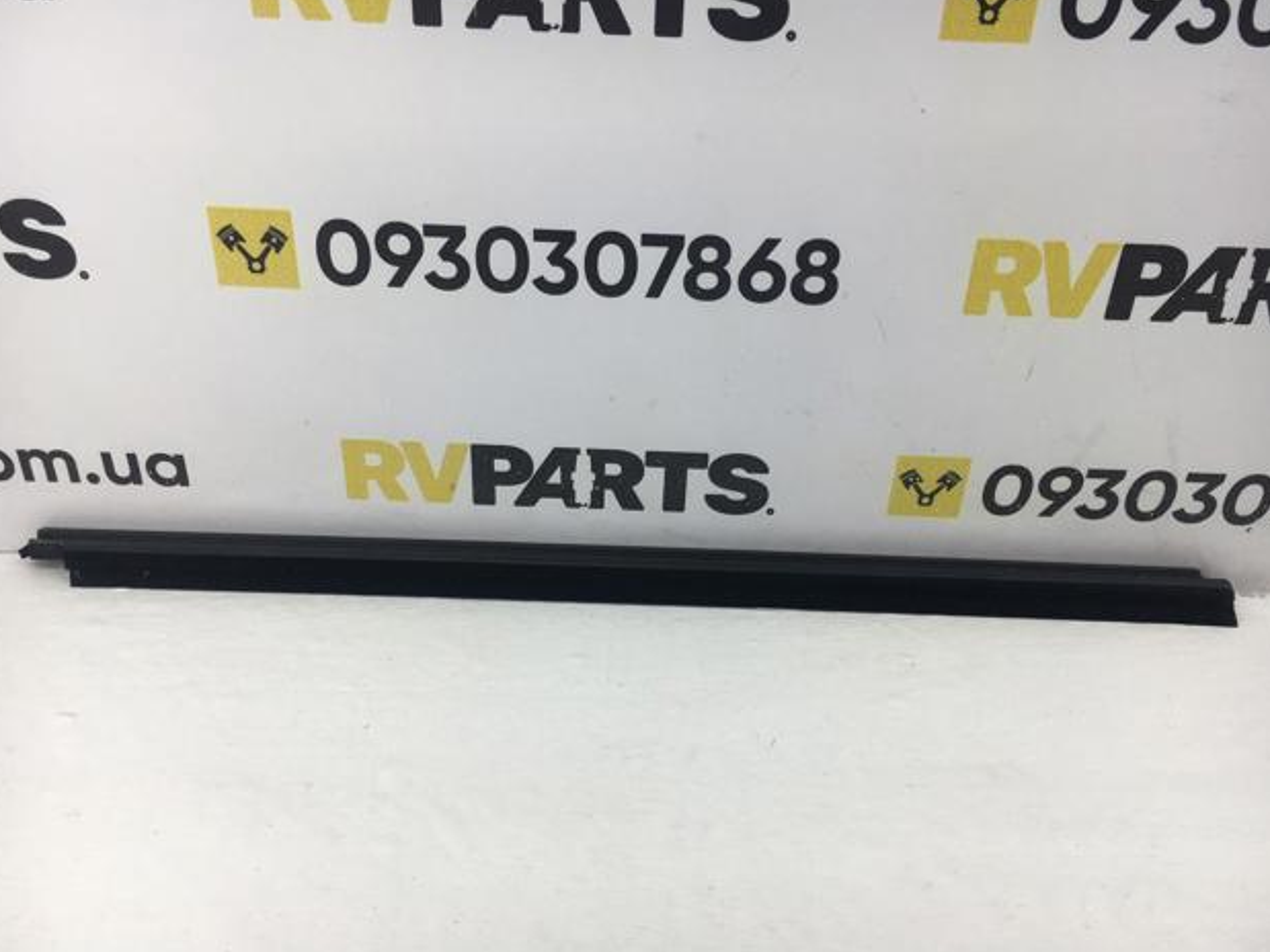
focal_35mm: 30
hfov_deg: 60.0
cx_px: 642
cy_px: 480
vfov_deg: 46.8
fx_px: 1100
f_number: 2.2
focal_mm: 4.15
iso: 32
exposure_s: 1/100
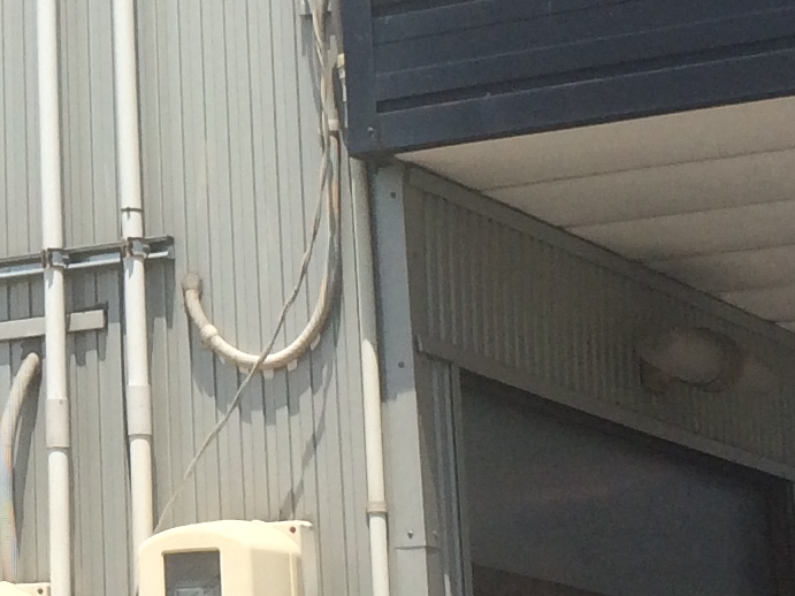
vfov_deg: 10.8
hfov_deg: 13.7
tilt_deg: +12.2
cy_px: 82
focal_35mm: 137
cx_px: -349
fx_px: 3146
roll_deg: -0.3
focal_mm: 4.15
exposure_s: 1/2053
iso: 32
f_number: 2.2
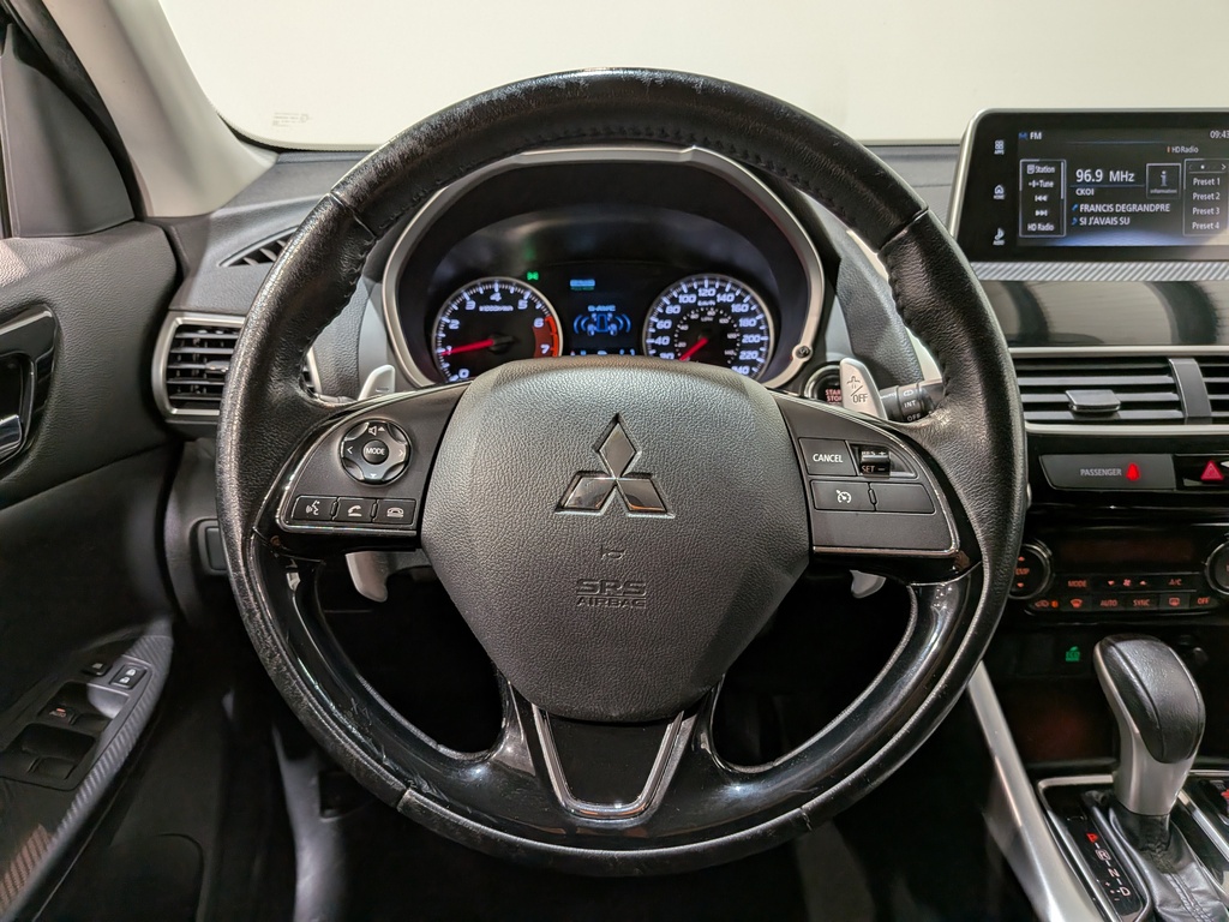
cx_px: 614
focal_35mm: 24
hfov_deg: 71.6
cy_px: 461
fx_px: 852
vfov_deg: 56.8
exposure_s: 1/40
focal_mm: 4.53
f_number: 1.7
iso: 76
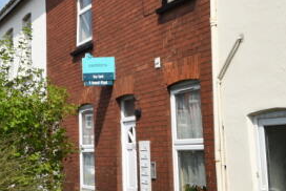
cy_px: 37
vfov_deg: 17.2
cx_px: 49
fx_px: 628
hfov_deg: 25.1
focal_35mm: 79
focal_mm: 14
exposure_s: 1/400
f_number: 10
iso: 200
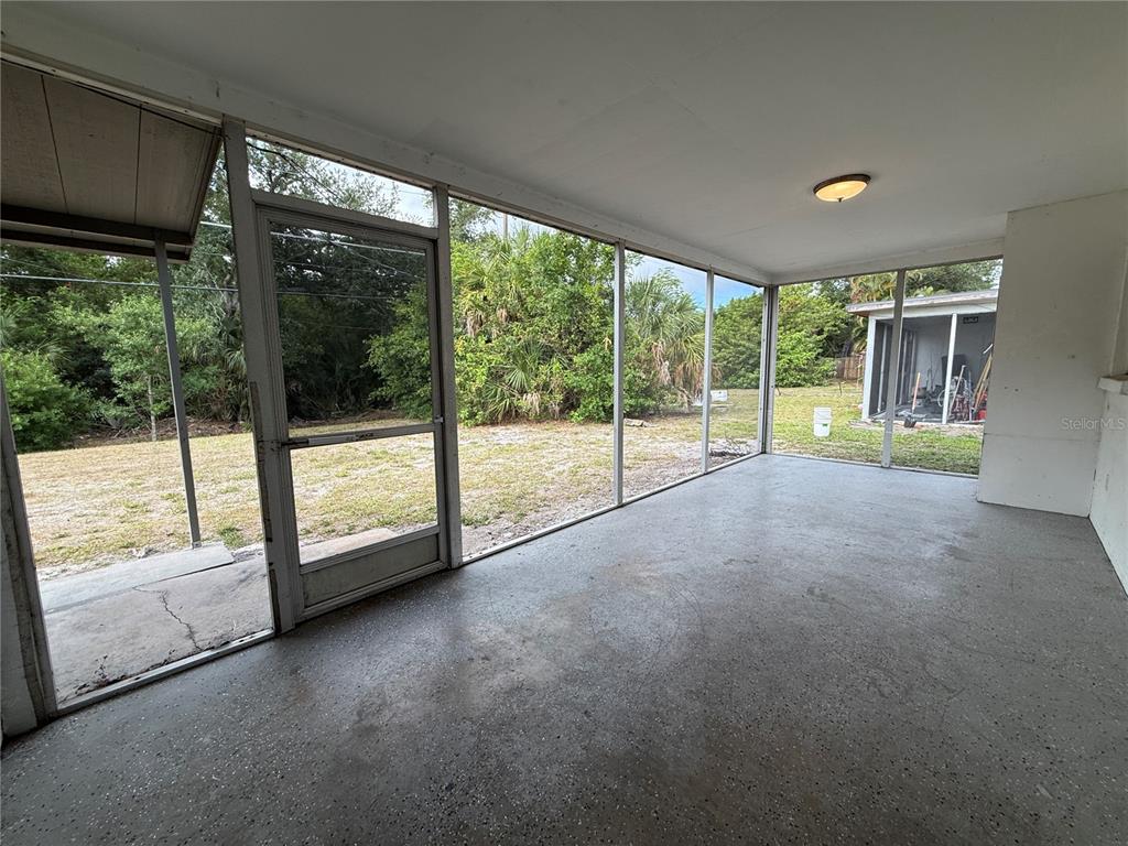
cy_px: 423
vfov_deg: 85.7
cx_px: 564
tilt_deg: -7.3
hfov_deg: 102.1
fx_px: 456
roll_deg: +1.2
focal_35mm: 14
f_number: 2.2
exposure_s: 1/188
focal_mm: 2.22
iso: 50
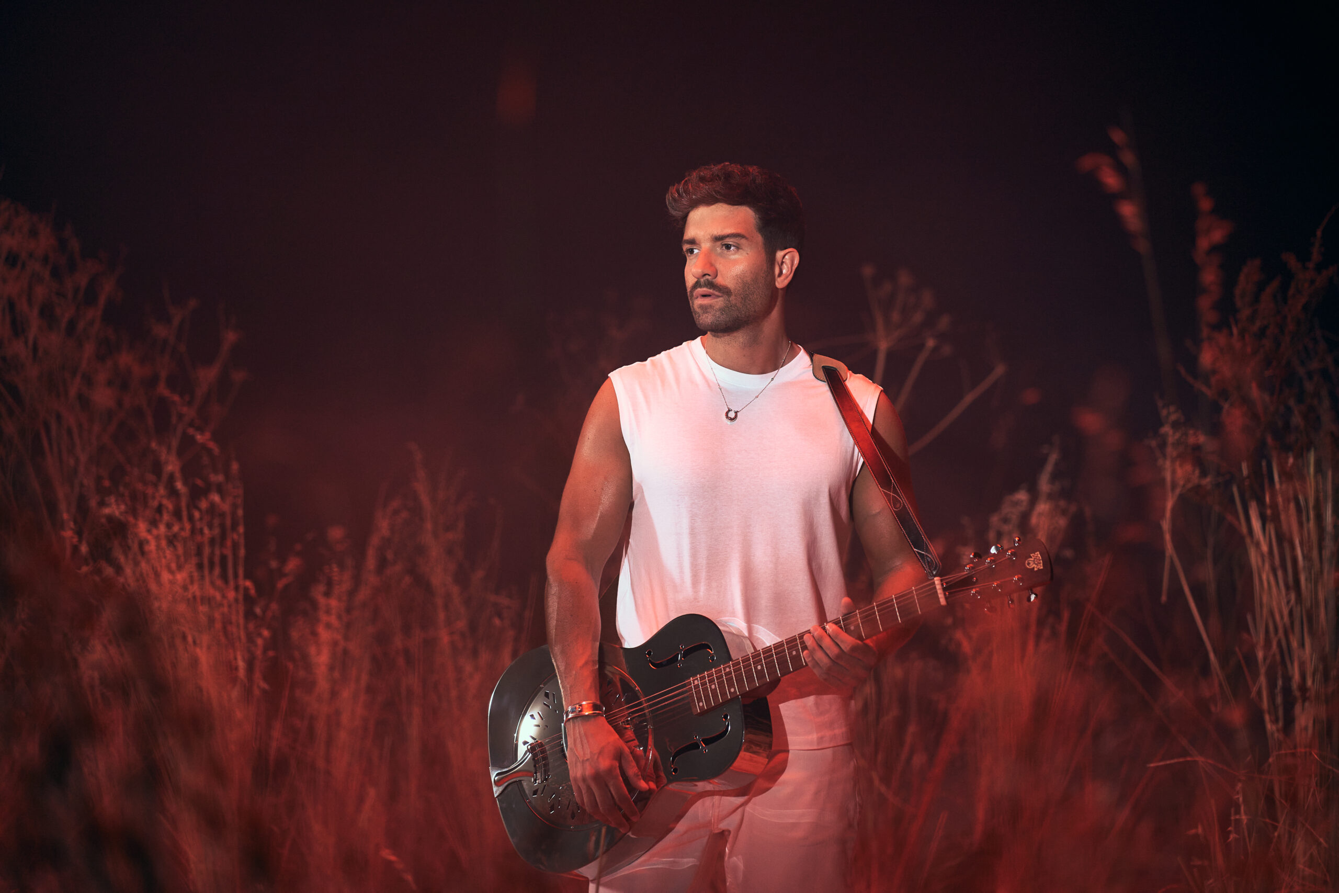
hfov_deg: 23.9
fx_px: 3161
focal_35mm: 85
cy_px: 446
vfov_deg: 16.1
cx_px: 670
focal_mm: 85
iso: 500
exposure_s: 1/160
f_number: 2.5
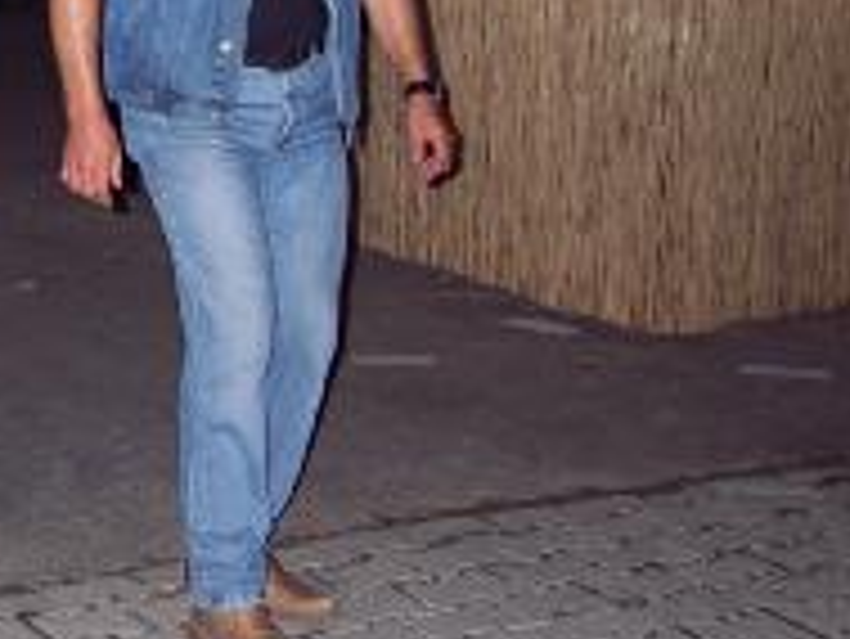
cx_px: -175
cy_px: -2
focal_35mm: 103
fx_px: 2531
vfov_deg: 14.2
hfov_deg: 18.1
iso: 100
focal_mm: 8
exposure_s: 1/60
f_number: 2.8
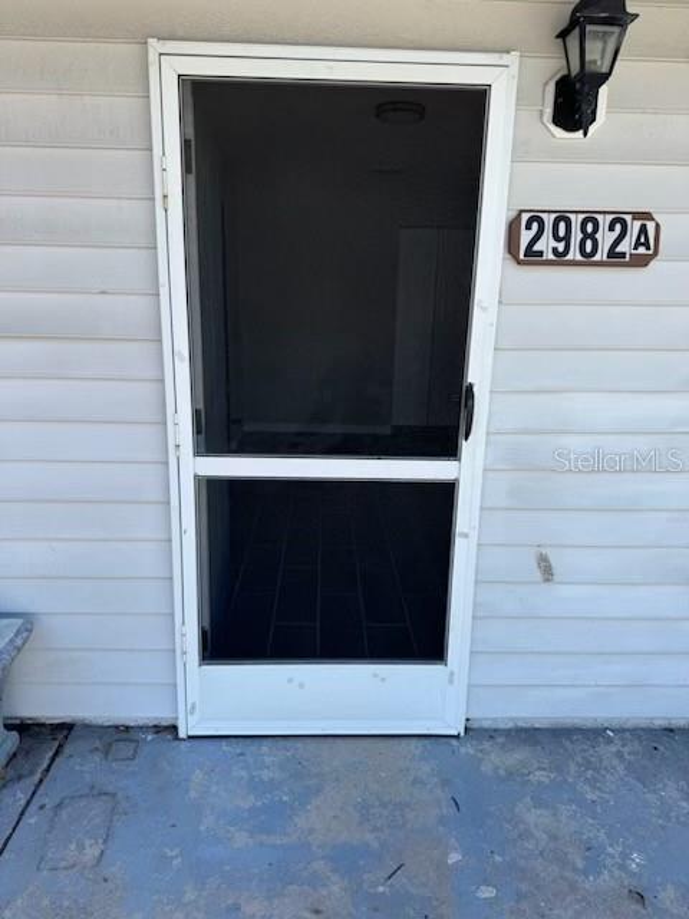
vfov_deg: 71.6
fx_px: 637
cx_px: 344
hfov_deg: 56.8
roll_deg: -0.4
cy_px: 460
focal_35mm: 24
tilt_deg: -14.5
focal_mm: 6.76
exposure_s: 1/938
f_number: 1.78
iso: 80
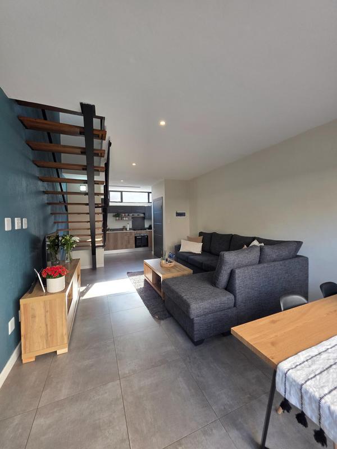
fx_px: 169
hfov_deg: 89.9
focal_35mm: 13
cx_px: 168
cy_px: 224
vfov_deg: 106.2
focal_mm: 2.2
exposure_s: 1/100
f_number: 1.9
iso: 64
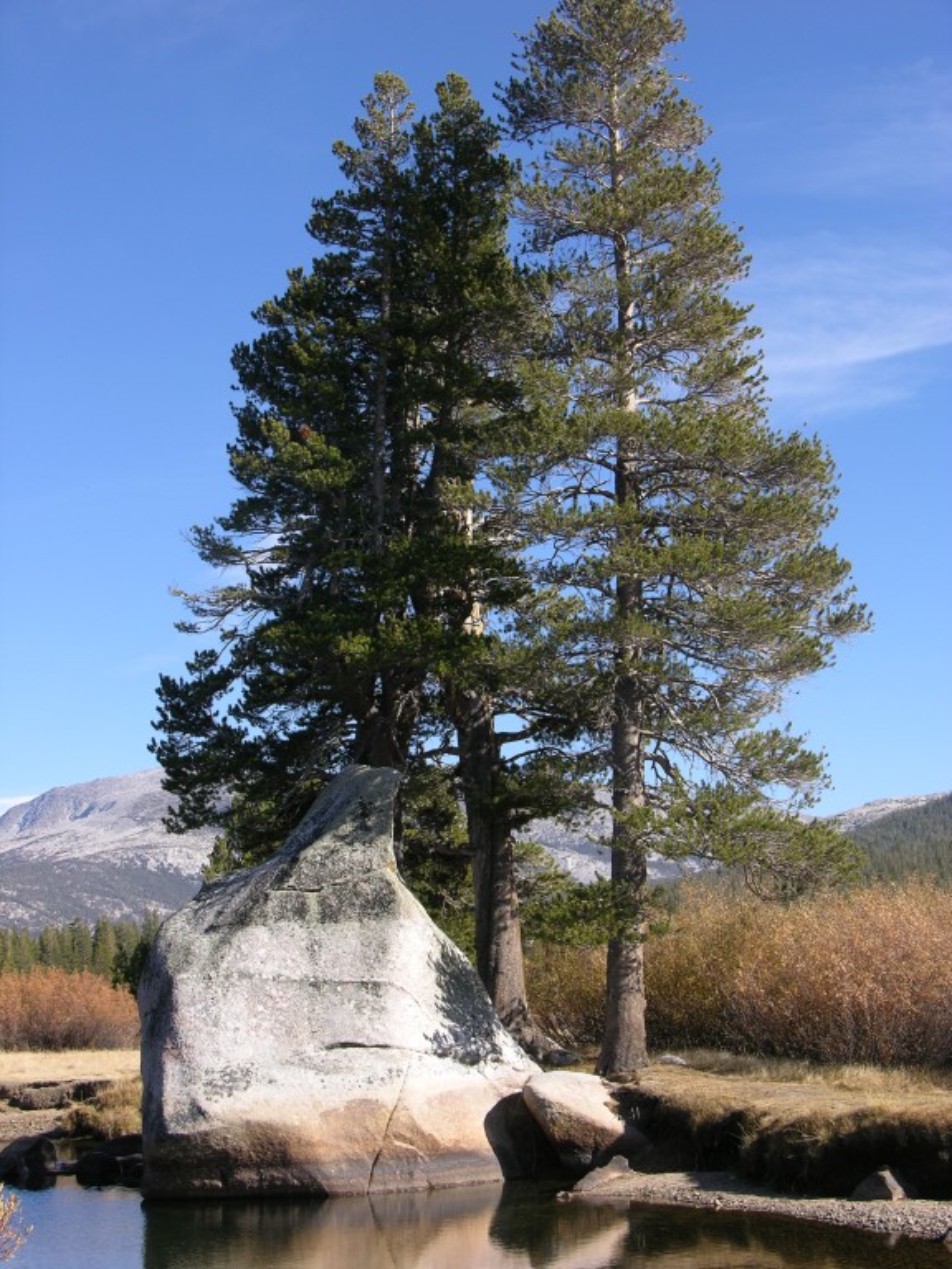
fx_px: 2273
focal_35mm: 62
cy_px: 634
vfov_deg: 31.2
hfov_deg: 23.7
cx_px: 476
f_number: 5.1
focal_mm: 15.7
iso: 50
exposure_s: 1/230
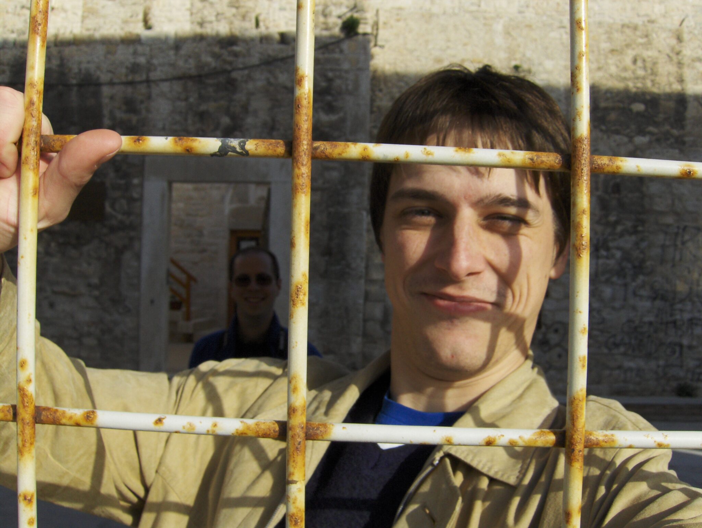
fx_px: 711
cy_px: 264
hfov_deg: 52.6
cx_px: 351
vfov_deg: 40.8
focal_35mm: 35
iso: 100
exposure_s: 1/901
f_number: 5.5
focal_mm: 7.5
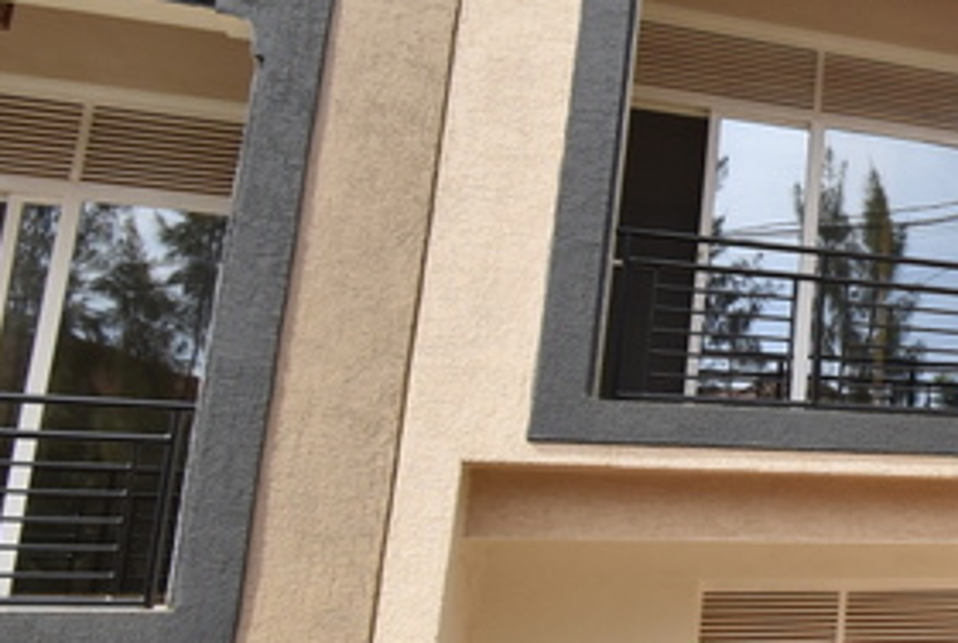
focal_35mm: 46
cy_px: 330
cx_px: 1393
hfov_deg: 29.1
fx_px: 1227
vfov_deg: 29.4
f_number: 8
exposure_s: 1/1000
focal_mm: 10
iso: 500
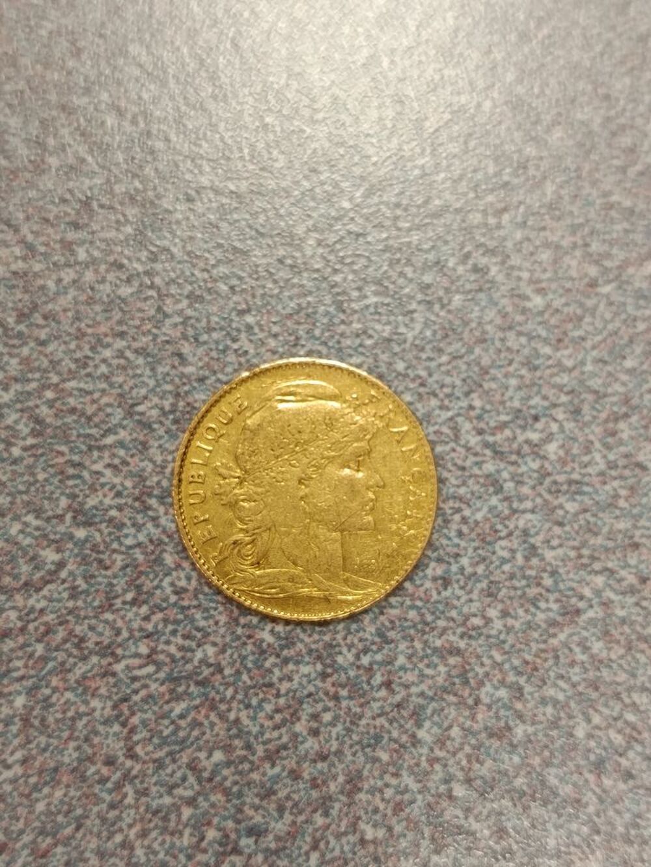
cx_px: 326
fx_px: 1203
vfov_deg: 39.7
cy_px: 434
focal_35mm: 48
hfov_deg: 30.3
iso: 638
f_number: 1.7
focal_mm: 5.24
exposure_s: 1/100
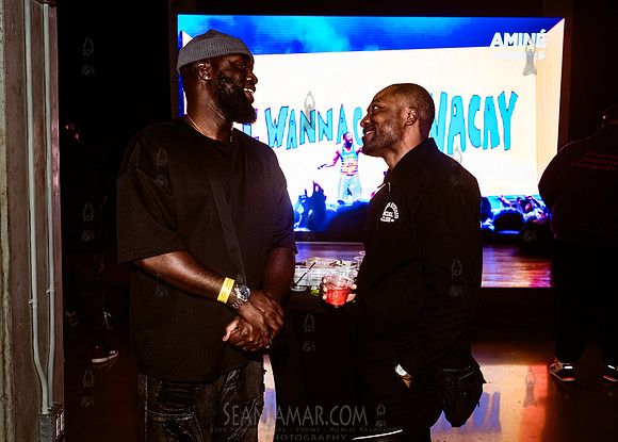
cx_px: 269
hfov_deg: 47.5
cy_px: 224
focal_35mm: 40
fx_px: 700
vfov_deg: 35.1
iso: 8000
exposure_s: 1/400
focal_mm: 35
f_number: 5
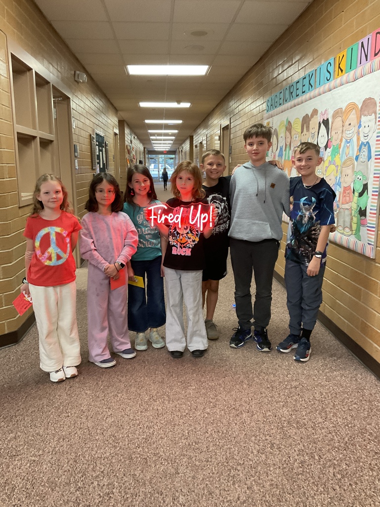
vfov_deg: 61.7
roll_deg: -0.8
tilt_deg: -11.3
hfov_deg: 48.2
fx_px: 424
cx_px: 190
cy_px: 254
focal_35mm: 29
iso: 250
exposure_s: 1/60
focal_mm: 3
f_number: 1.8
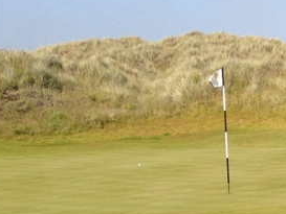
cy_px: 252
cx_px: 493
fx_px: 1058
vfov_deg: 11.4
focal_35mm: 128
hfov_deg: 13.9
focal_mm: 4.28
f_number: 2.4
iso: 50
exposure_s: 1/1783
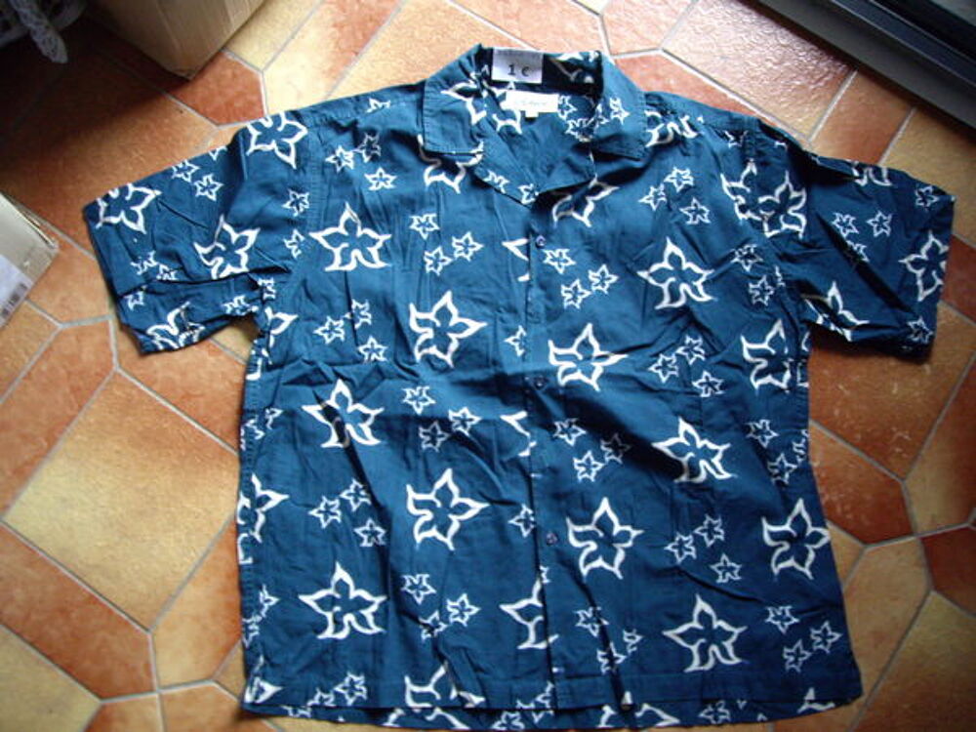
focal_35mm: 38
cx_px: 488
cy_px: 366
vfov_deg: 37.7
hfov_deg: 49.0
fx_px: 1071
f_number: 2.7
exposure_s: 1/10
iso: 200
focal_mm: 6.2
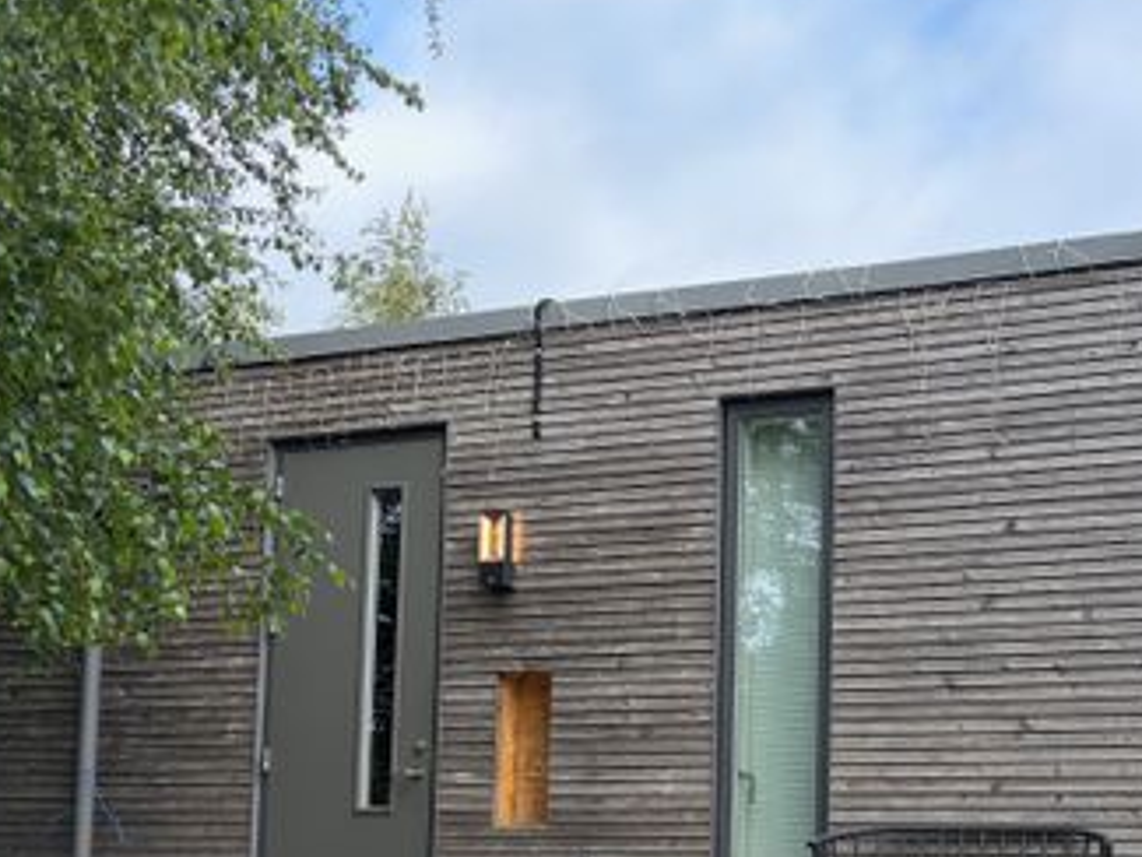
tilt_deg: +6.6
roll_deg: -0.6
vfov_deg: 29.3
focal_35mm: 48
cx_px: 893
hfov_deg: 38.3
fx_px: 1584
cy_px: 738
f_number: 1.6
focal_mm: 5.96
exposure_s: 1/601
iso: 64
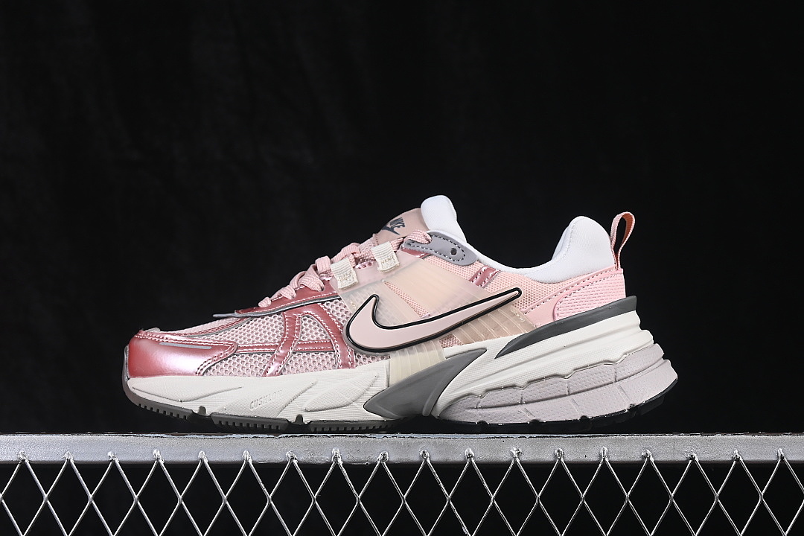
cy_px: 268
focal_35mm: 75
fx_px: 1675
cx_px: 402
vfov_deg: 18.2
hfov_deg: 27.0
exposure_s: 1/80
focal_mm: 50
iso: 160
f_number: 8
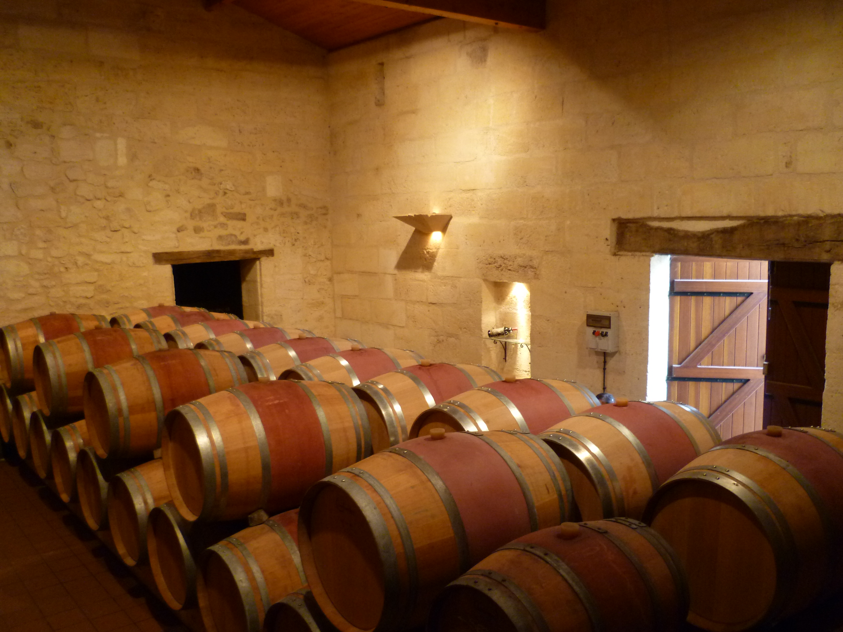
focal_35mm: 32
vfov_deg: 44.2
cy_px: 316
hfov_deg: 56.8
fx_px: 779
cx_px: 422
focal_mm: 5.7
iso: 400
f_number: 3
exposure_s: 1/30
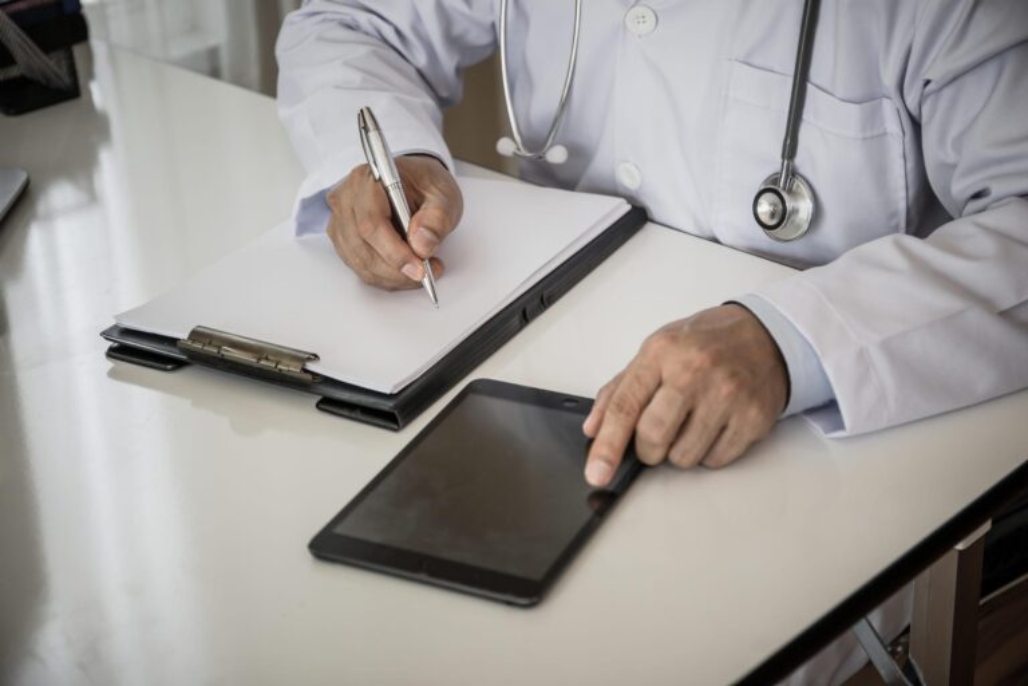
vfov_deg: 19.5
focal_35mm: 70
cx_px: 514
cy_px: 343
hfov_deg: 28.8
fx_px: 1999
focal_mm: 70
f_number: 4
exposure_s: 1/125
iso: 320
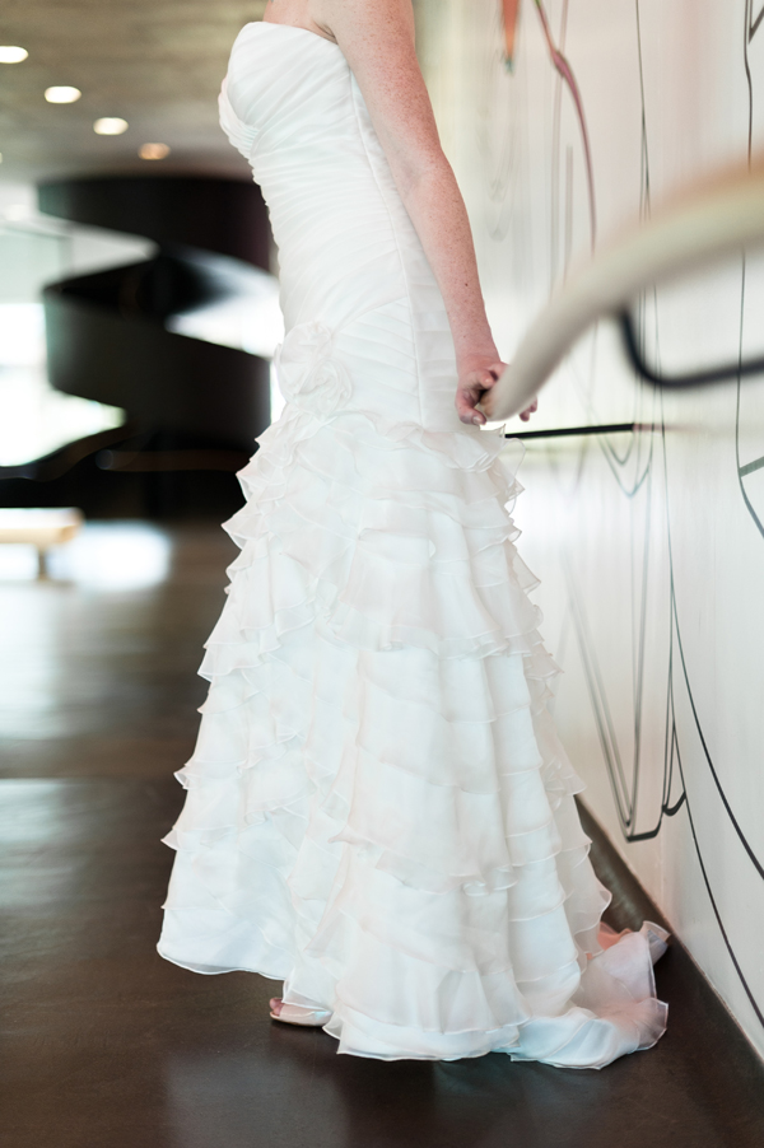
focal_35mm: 50
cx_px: 382
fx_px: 1594
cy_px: 574
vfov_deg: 39.6
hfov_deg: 27.0
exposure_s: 1/100
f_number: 1.4
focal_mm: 50
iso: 200
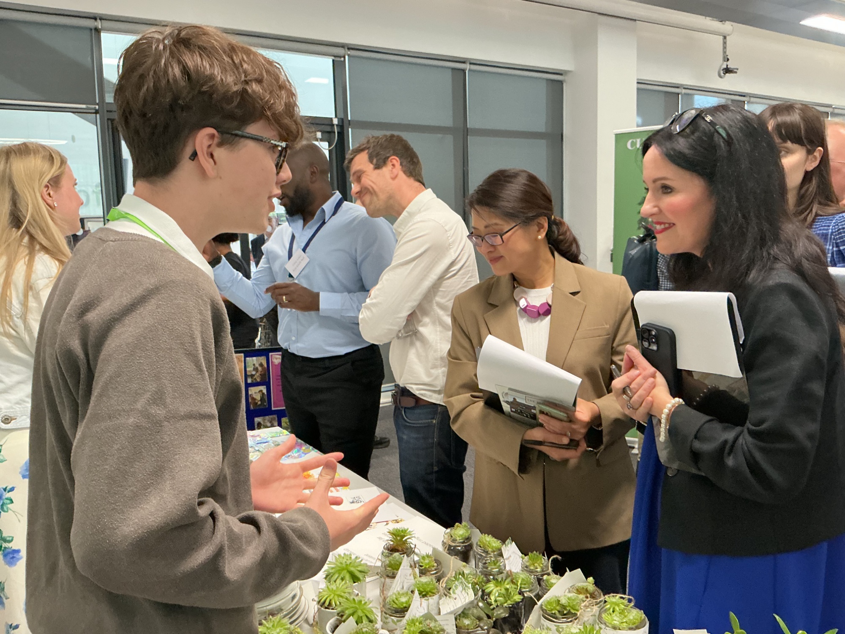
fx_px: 708
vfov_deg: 48.2
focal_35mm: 29
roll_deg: +1.6
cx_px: 422
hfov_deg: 61.7
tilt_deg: -7.9
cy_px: 317
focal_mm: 3
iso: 200
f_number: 1.8
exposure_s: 1/50
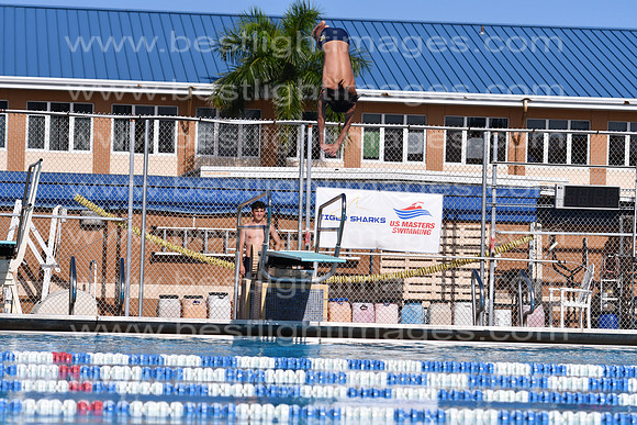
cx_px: 318
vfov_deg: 9.0
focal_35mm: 153
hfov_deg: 13.4
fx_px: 2708
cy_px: 212
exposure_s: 1/8000
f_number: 4.5
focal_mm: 102
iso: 220
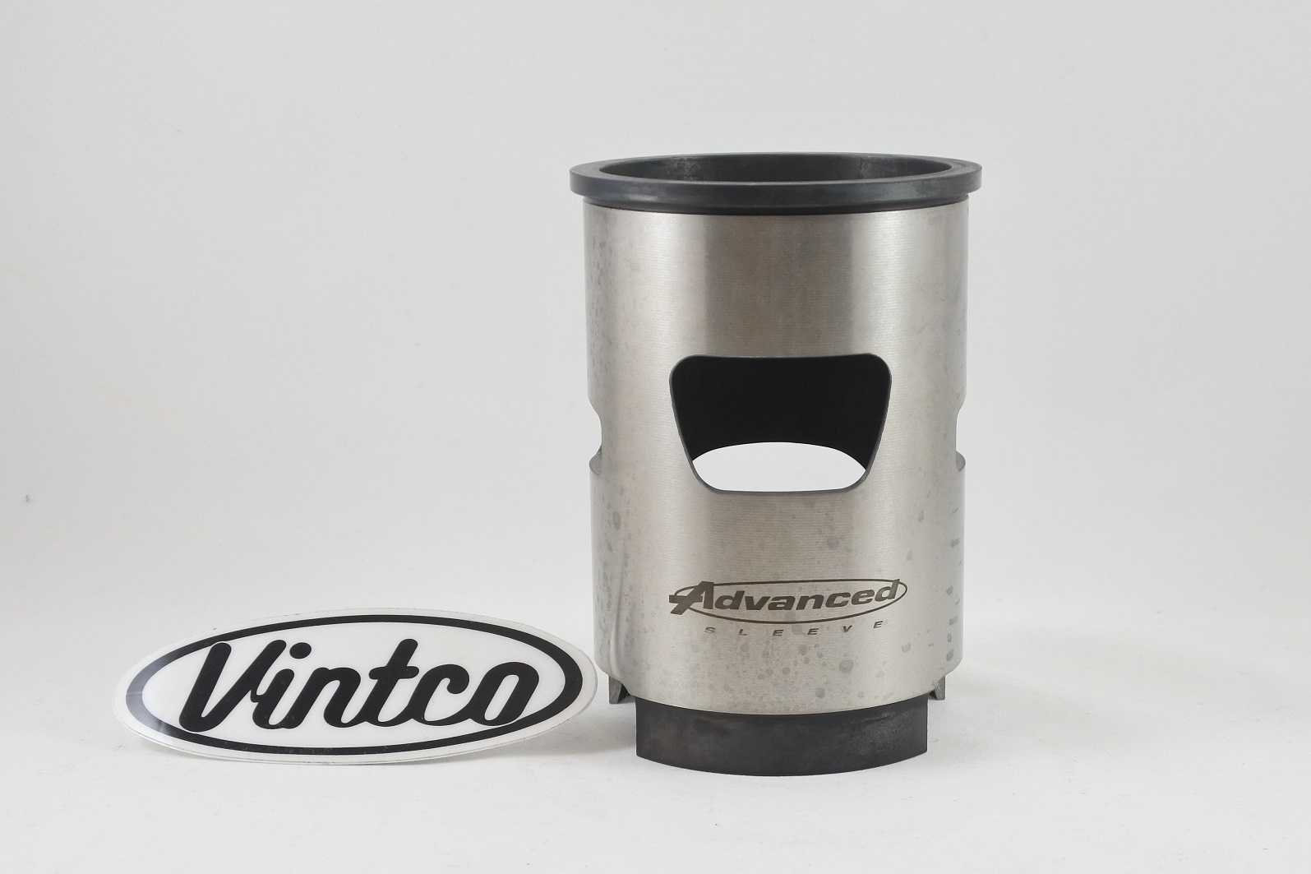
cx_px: 656
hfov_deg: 47.4
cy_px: 437
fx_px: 1493
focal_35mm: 41
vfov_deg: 32.6
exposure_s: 1/125
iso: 400
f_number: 4.2
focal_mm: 15.3
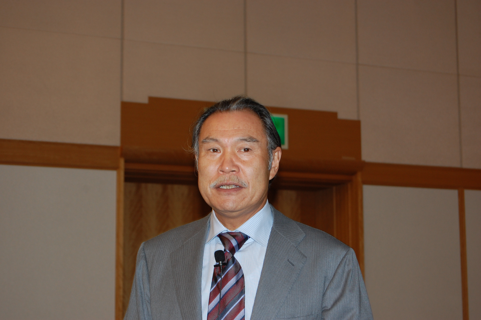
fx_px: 1101
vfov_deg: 16.5
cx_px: 240
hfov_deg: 24.6
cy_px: 160
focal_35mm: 82
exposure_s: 1/60
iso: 400
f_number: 5.6
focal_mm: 55
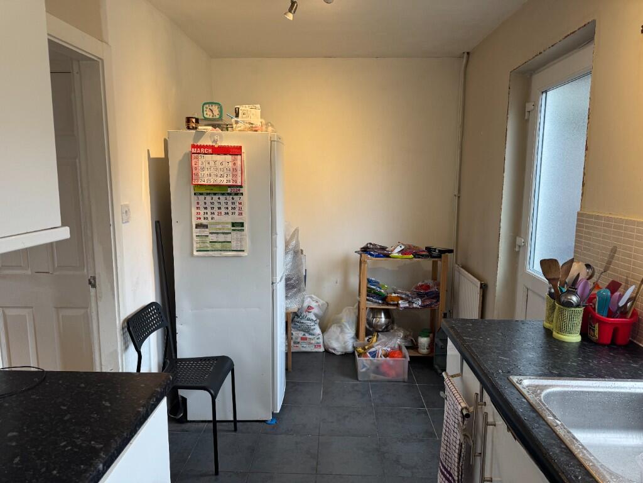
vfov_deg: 56.8
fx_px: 446
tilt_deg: -8.7
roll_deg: -0.8
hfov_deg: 71.6
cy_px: 242
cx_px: 322
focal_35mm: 24
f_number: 1.78
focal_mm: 6.76
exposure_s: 1/100
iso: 100
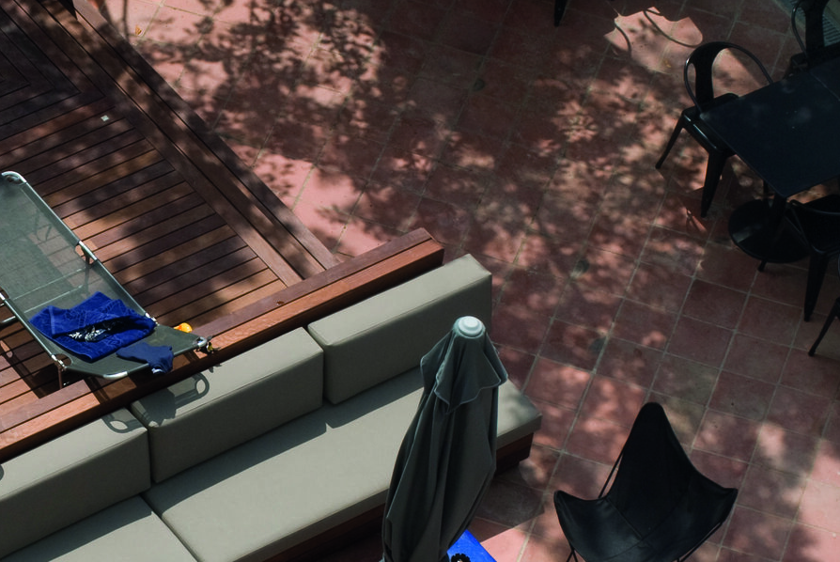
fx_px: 3854
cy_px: 379
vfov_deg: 8.3
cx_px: 32
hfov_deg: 12.3
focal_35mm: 165
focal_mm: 48
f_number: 9
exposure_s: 1/320
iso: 100
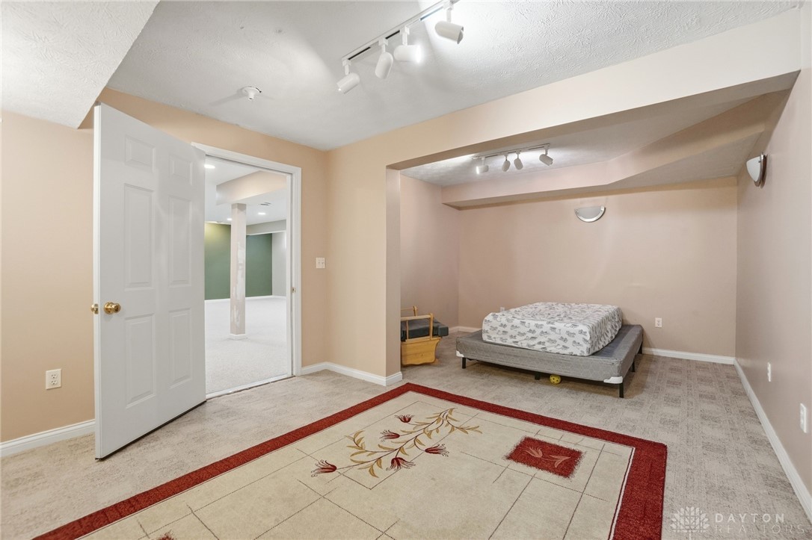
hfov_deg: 100.4
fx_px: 338
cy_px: 270
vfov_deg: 77.3
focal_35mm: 15
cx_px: 406
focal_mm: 10
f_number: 4
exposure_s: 1/200
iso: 100
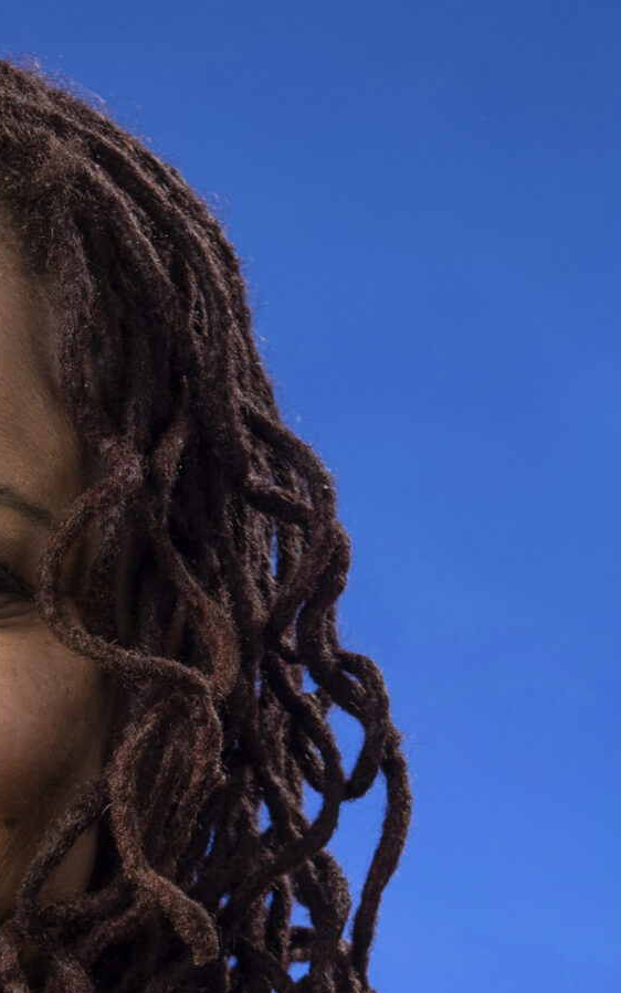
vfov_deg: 3.3
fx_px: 17096
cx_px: -194
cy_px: 1112
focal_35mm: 631
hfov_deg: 2.1
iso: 100
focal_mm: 145
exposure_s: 1/200
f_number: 8
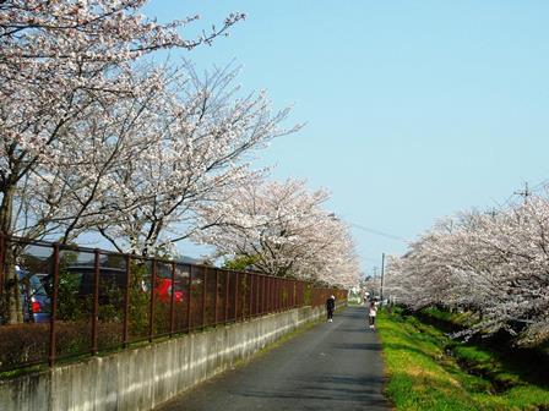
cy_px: 206
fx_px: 967
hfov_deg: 31.7
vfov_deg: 24.0
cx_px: 274
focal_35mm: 61
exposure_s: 1/640
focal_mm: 11
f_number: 4.3
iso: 100
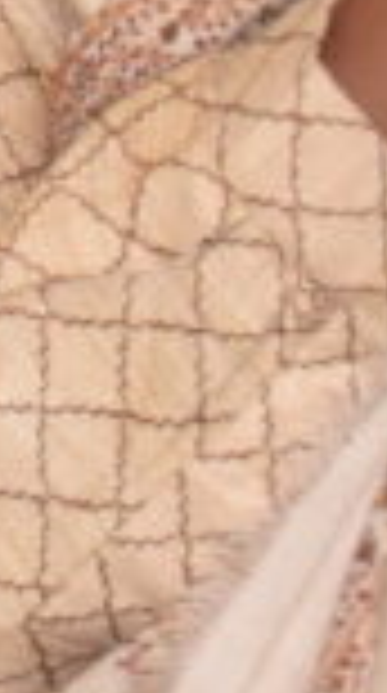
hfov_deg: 2.0
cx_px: -1858
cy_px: -380
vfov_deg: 3.7
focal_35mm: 576
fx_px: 10575
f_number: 5.6
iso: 640
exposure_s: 1/125
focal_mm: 55
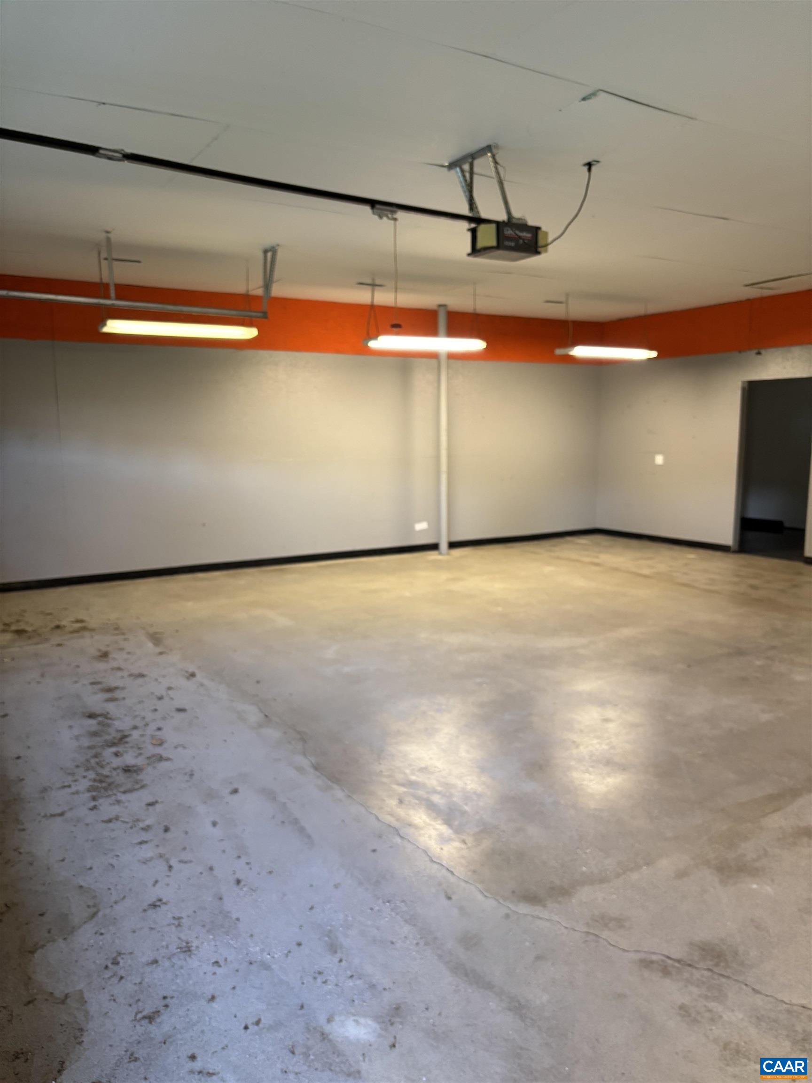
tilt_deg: -7.0
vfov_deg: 67.3
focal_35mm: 26
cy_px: 542
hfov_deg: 53.1
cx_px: 406
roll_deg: -0.3
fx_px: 813
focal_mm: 5.96
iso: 200
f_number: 1.6
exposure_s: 1/60
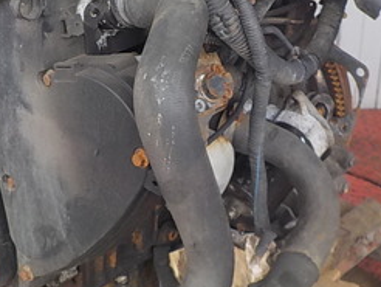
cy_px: 45
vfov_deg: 18.7
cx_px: 169
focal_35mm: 78
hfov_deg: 25.0
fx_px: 859
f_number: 3.3
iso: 125
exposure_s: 1/40
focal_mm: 4.1
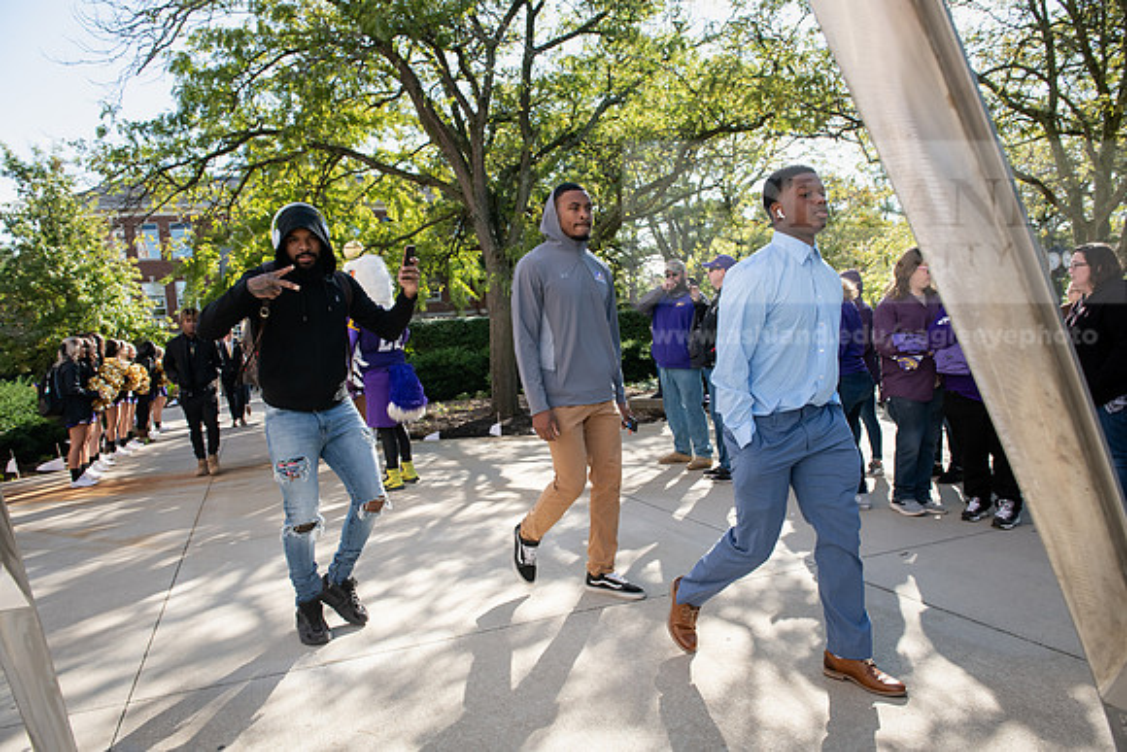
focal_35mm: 24
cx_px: 564
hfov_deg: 73.7
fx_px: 751
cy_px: 376
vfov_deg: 53.2
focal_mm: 24
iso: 400
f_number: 6.3
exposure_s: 1/500
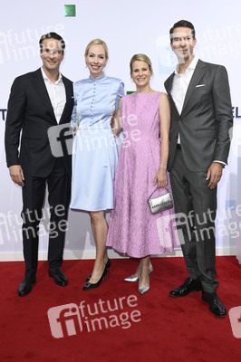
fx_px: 352
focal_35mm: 35
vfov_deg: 54.5
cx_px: 120
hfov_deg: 37.8
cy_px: 181
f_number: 6.3
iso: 400
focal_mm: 35
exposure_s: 1/250
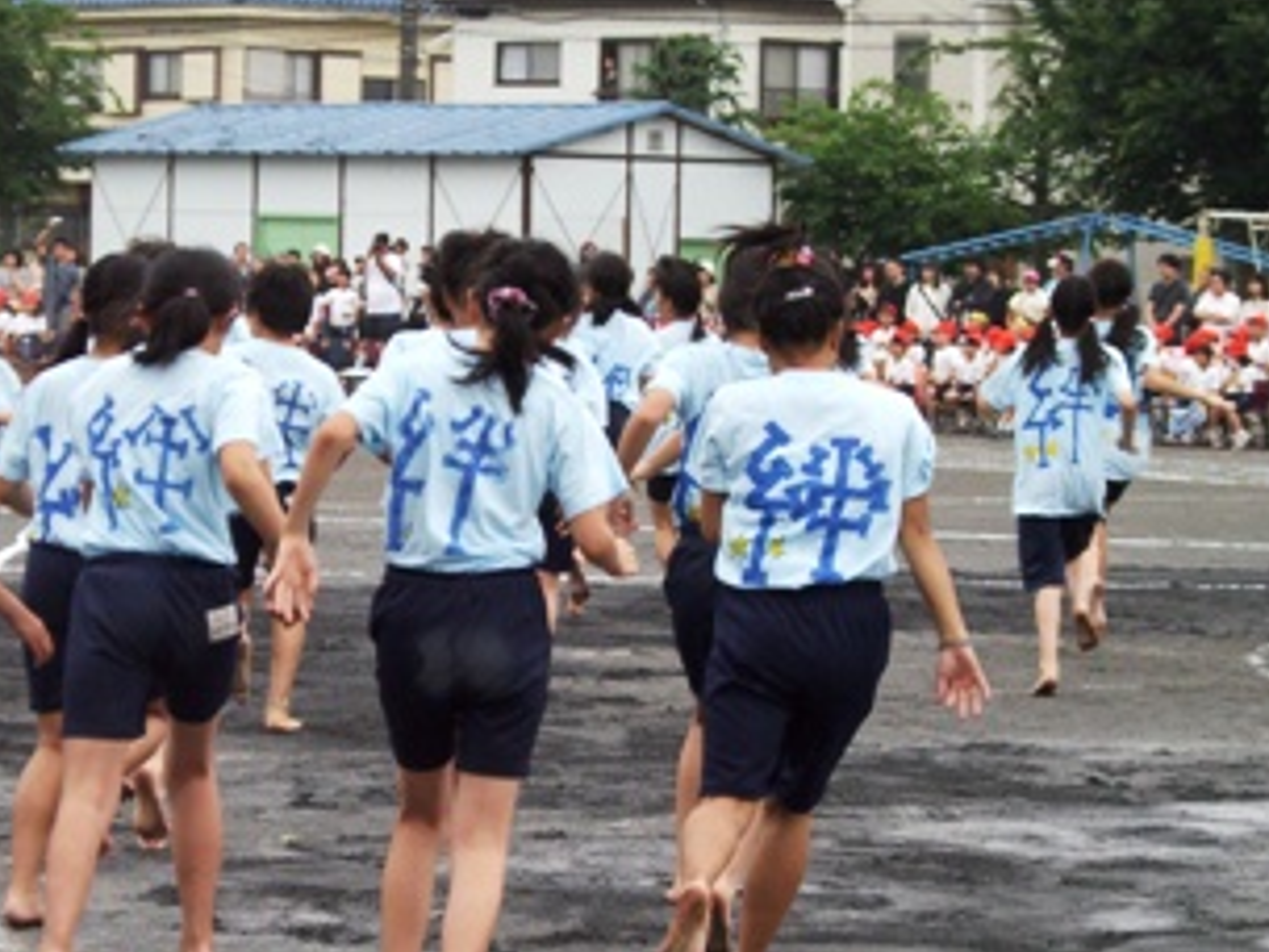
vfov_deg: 8.8
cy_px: 522
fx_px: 6159
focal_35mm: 168
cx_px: 480
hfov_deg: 11.8
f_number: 5.2
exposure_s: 1/160
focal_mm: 18.6
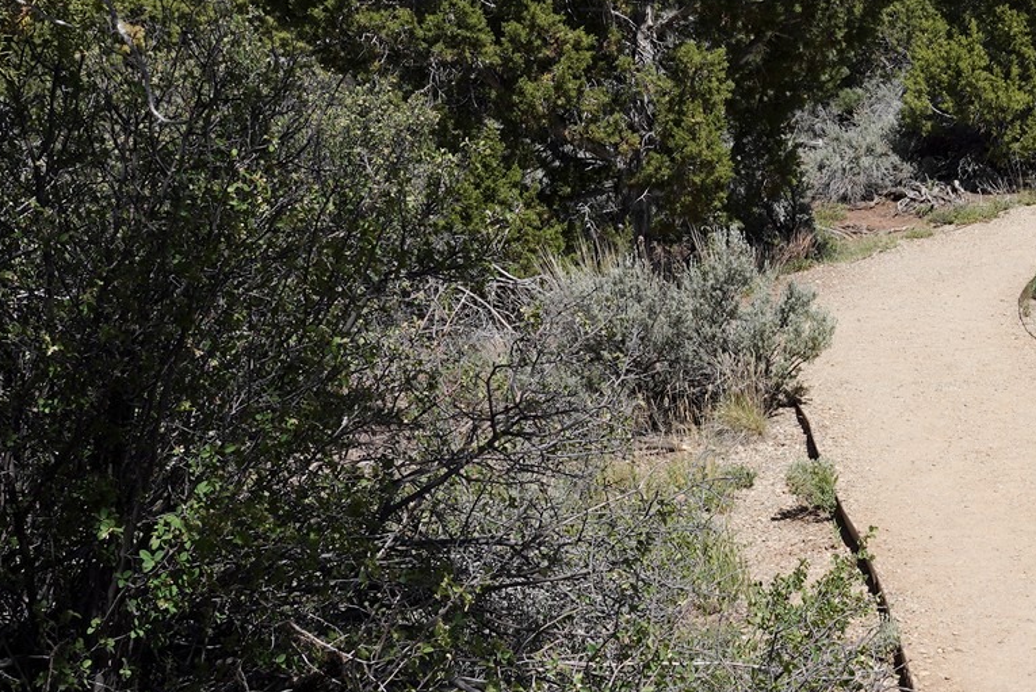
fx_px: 2332
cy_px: 325
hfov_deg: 23.5
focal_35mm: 81
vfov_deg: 16.9
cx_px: 1138
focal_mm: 31
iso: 100
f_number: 16
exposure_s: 1/100
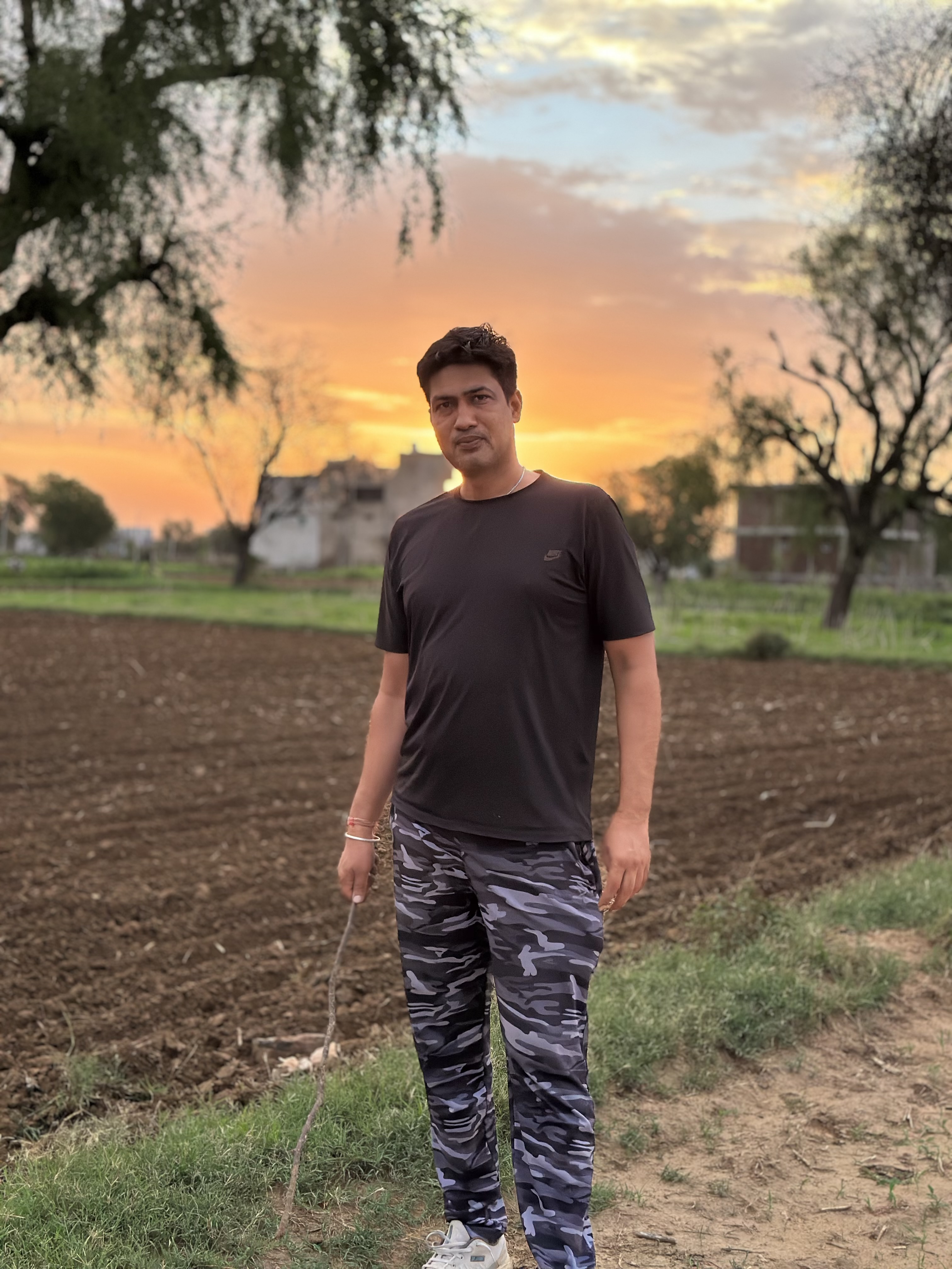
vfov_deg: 39.7
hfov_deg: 30.3
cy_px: 634
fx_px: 1760
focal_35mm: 48
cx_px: 476
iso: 80
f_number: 1.78
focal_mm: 6.86
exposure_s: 1/480
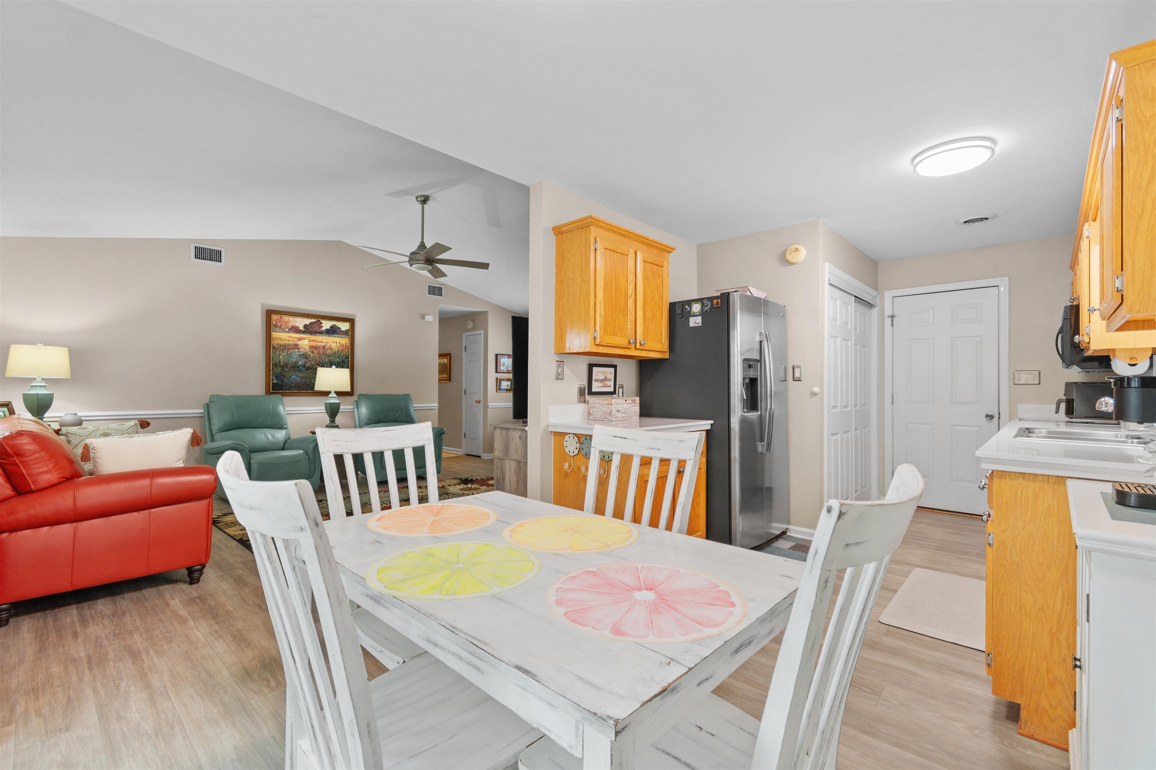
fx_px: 482
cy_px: 385
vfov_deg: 77.3
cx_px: 578
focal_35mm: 15
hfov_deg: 100.4
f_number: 4.5
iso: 100
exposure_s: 1/3
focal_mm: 10
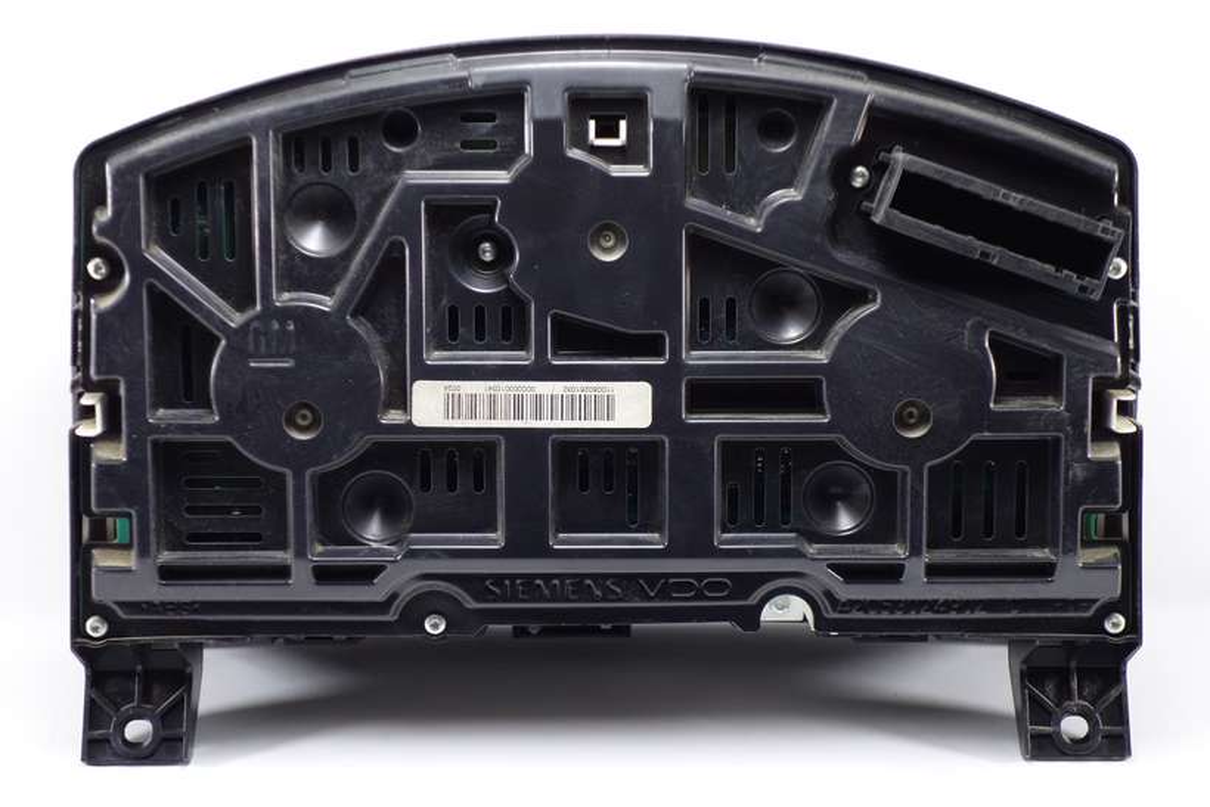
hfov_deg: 26.0
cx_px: 605
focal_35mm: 78
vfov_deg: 17.5
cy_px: 404
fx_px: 2622
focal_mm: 29.15
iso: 800
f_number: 4.5
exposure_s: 1/80
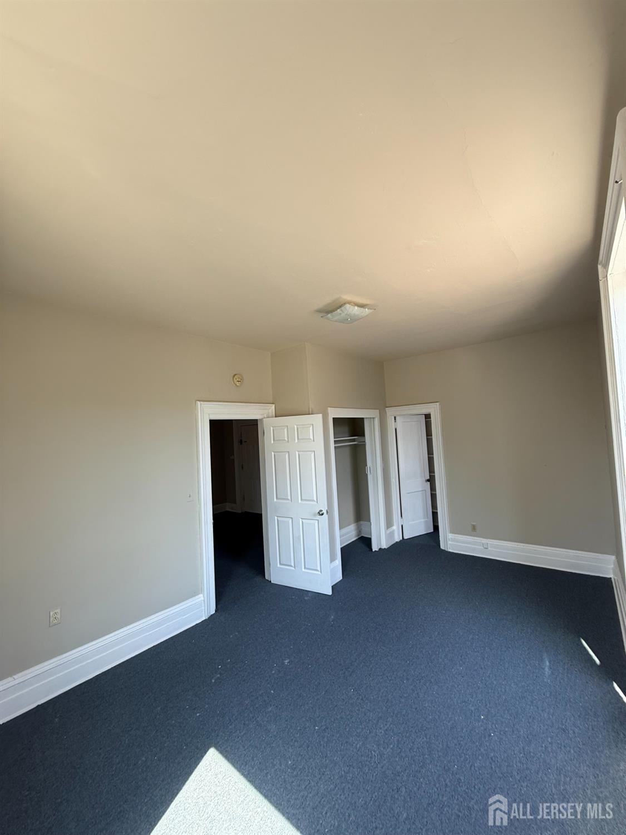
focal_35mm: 14
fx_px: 338
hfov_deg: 85.7
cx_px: 313
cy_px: 418
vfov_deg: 102.1
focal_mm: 2.22
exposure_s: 1/99
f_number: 2.2
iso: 64
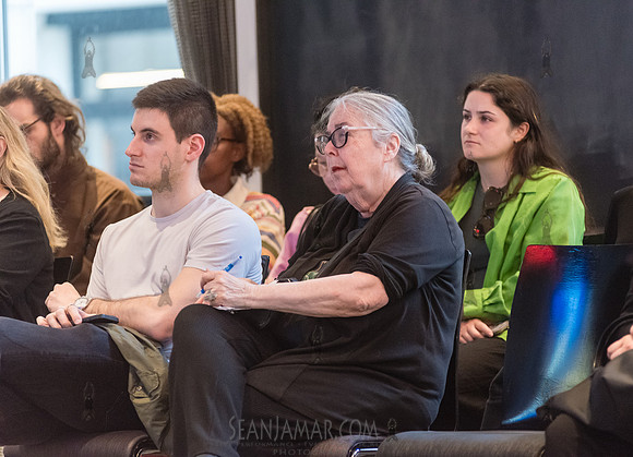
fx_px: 3237
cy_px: 228
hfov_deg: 11.2
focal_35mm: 179
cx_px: 343
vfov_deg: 8.1
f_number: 3.5
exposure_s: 1/125
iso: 6400
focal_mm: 170
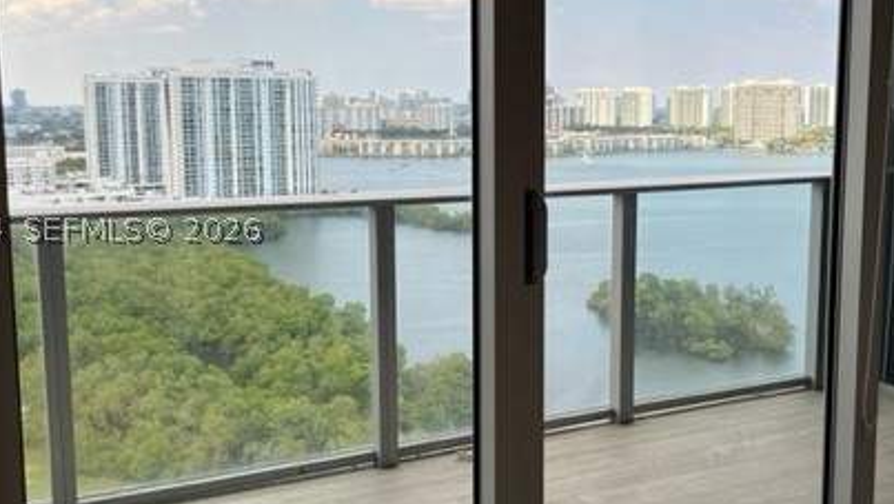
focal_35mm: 45
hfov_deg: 45.3
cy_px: 229
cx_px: 528
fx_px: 1067
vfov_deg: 26.5
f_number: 1.5
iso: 50
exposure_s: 1/521
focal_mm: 5.7
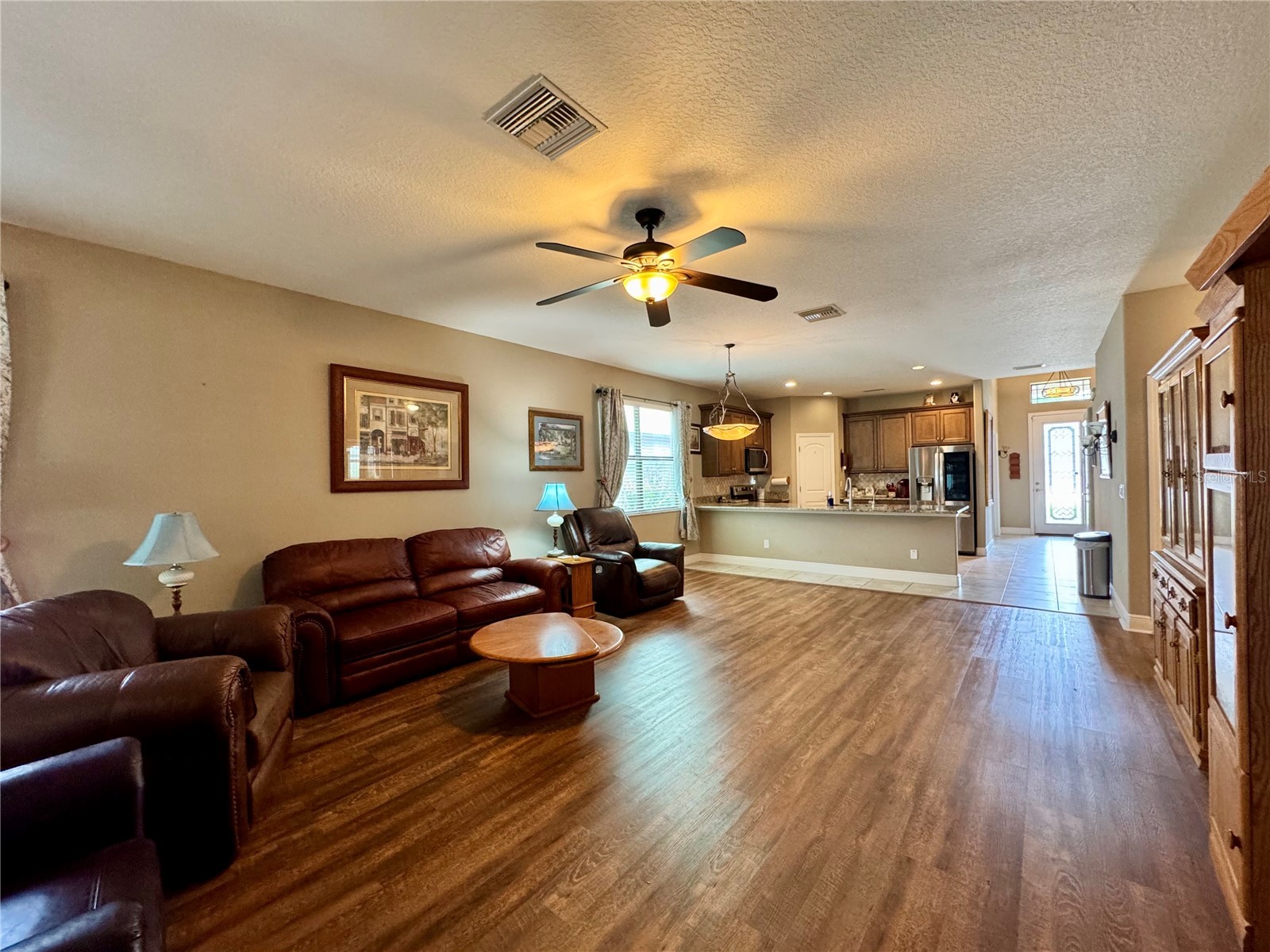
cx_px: 635
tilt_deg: +0.1
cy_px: 476
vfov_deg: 85.7
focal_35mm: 14
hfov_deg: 102.1
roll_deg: +1.2
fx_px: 514
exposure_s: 1/60
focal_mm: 2.22
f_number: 2.2
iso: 320
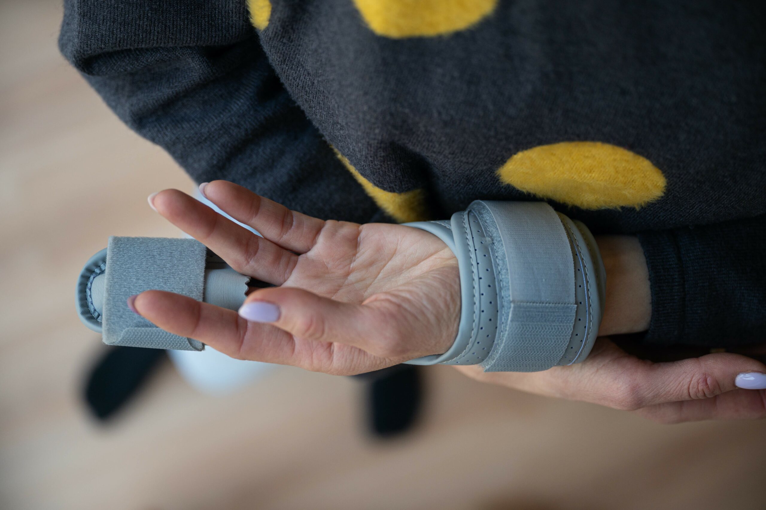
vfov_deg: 23.3
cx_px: 383
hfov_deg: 34.5
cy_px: 255
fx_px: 1233
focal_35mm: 58
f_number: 2.8
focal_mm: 58
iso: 250
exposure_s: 1/250
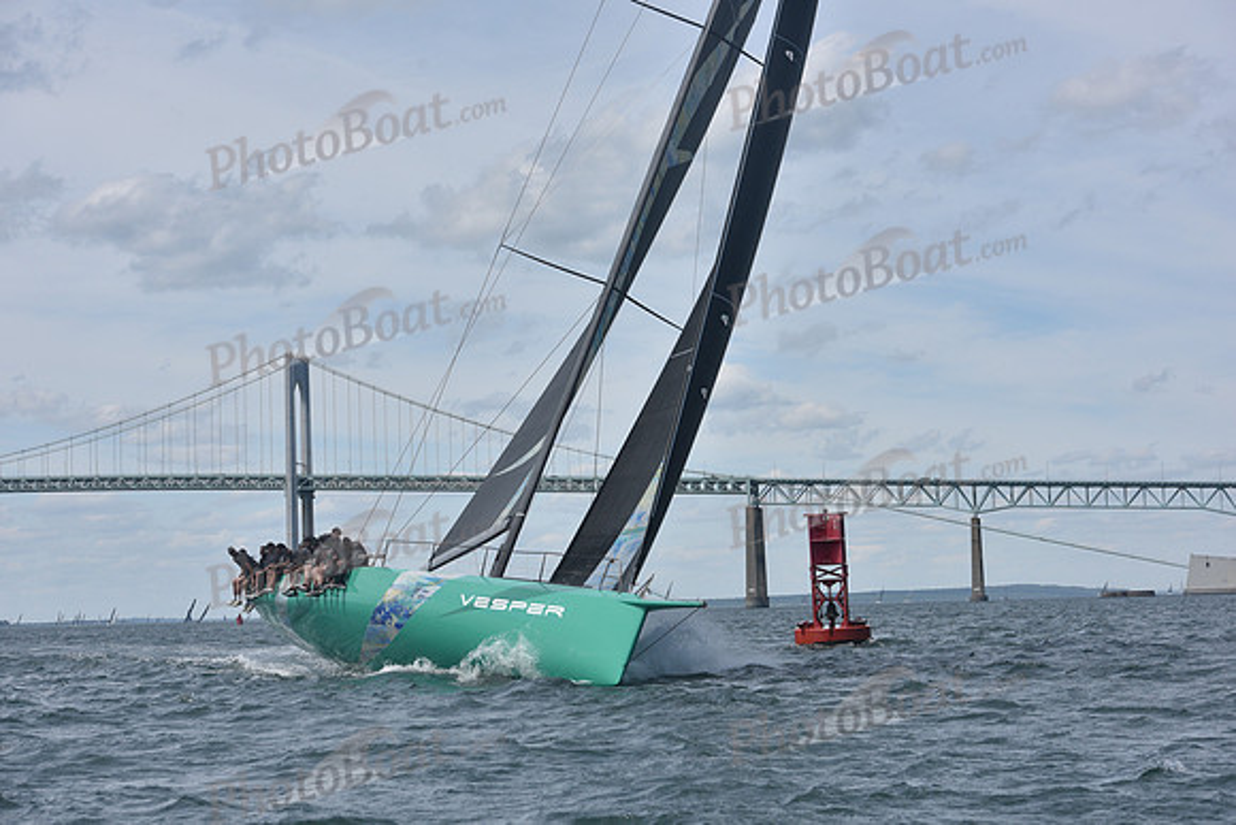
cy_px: 412
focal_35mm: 70
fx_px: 2404
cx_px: 618
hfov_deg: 28.8
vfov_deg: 19.5
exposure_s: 1/800
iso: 320
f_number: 8
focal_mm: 70
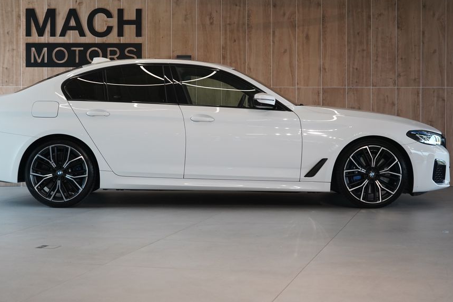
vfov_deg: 18.2
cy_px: 123
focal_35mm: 75
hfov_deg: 27.0
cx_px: 207
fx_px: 944
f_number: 5.6
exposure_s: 1/160
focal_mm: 63
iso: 2000
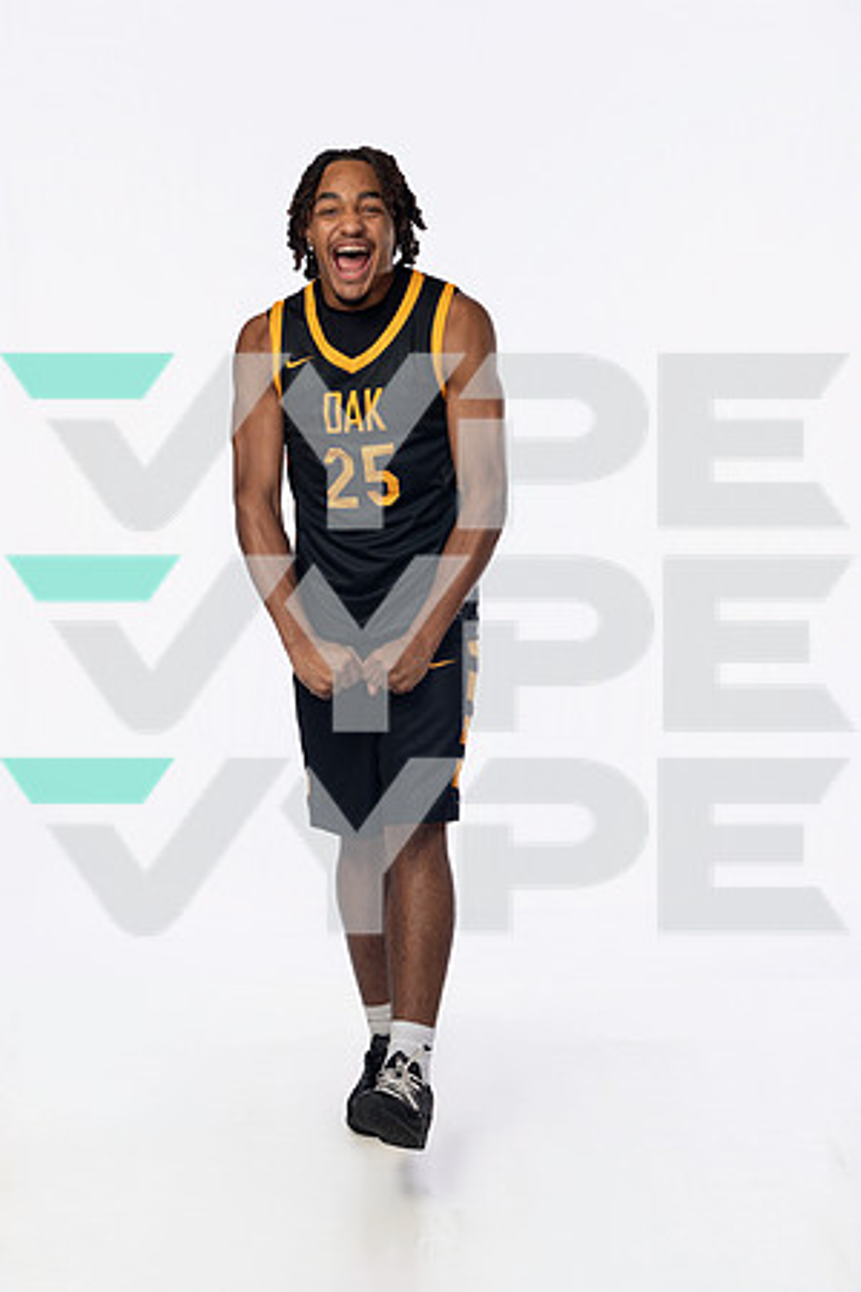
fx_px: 1794
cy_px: 646
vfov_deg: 39.6
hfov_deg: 27.0
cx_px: 430
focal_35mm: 50
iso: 640
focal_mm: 50
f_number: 7.1
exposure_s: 1/250
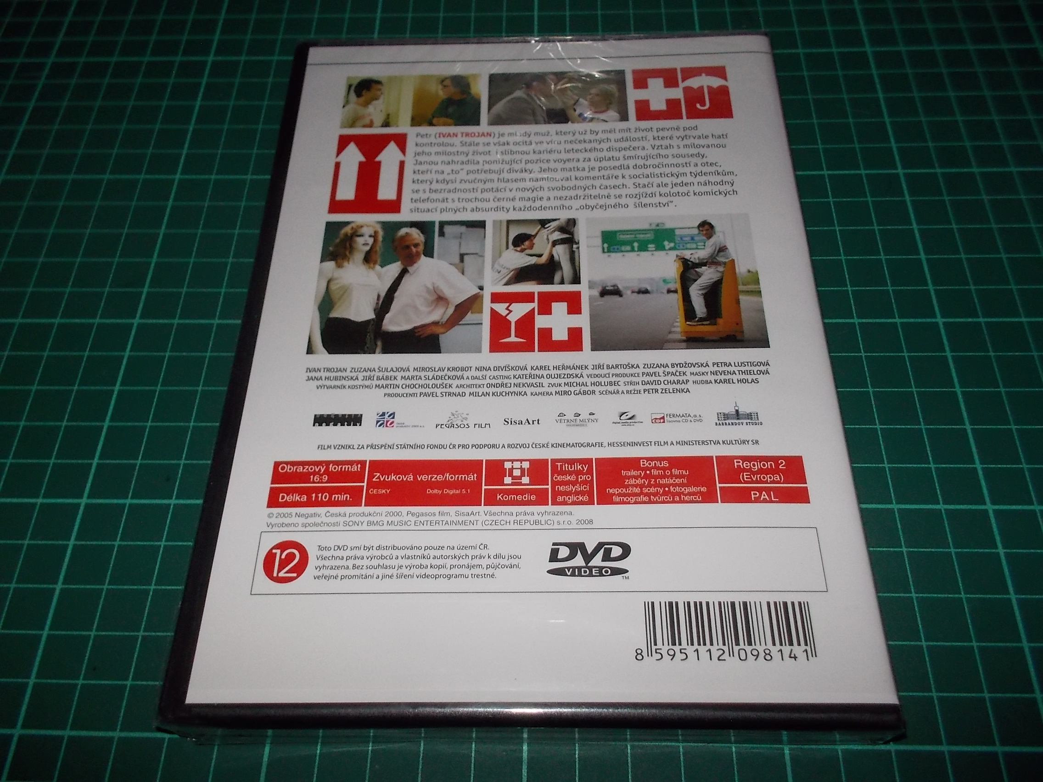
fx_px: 874
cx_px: 522
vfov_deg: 48.2
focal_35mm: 29
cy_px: 391
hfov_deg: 61.7
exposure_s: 1/30
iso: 200
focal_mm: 4.1
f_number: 3.3
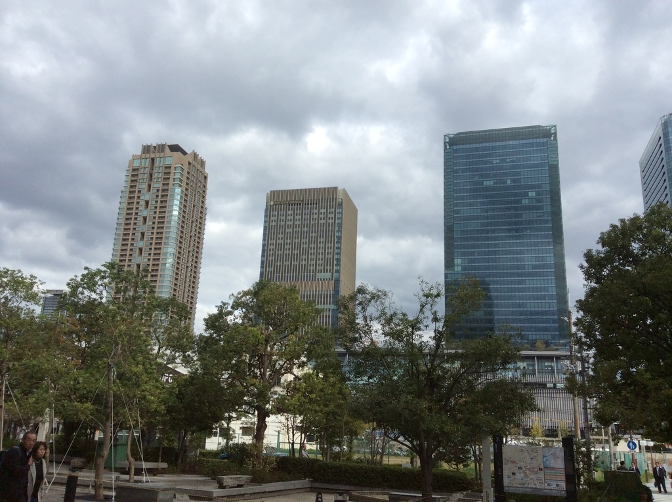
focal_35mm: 32
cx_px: 336
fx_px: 620
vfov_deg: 44.1
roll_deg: -3.0
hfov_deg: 56.9
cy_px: 251
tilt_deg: +14.4
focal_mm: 3.3
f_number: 2.4
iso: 32
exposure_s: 1/1079
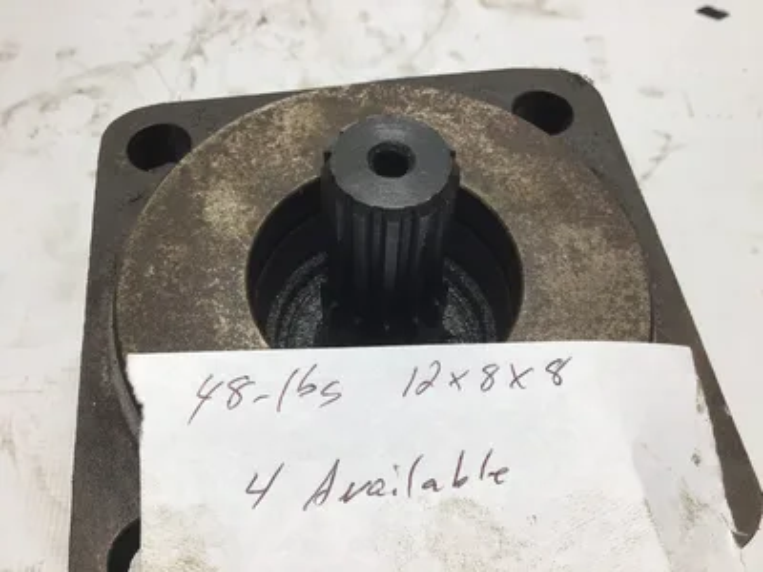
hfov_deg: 58.4
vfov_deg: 45.4
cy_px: 286
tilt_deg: -60.1
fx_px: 683
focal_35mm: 31
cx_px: 382
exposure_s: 1/120
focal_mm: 3.3
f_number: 2.4
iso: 25
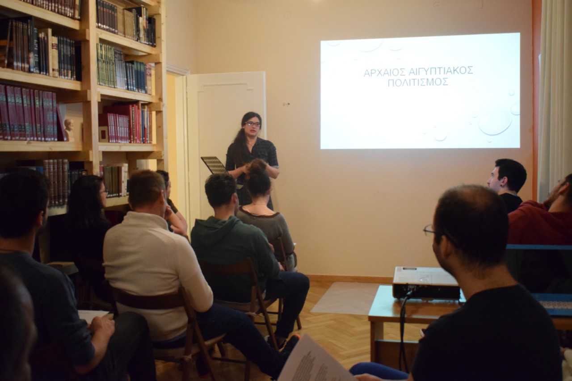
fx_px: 572
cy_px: 190
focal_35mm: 36
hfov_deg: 53.1
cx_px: 286
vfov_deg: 36.9
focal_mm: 24
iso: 4500
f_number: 4
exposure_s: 1/60
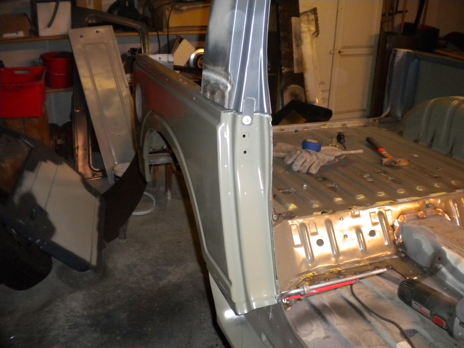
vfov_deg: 40.7
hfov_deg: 52.6
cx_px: 232
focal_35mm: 35
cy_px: 174
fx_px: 469
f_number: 3.1
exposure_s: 1/30
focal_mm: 6.3
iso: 400
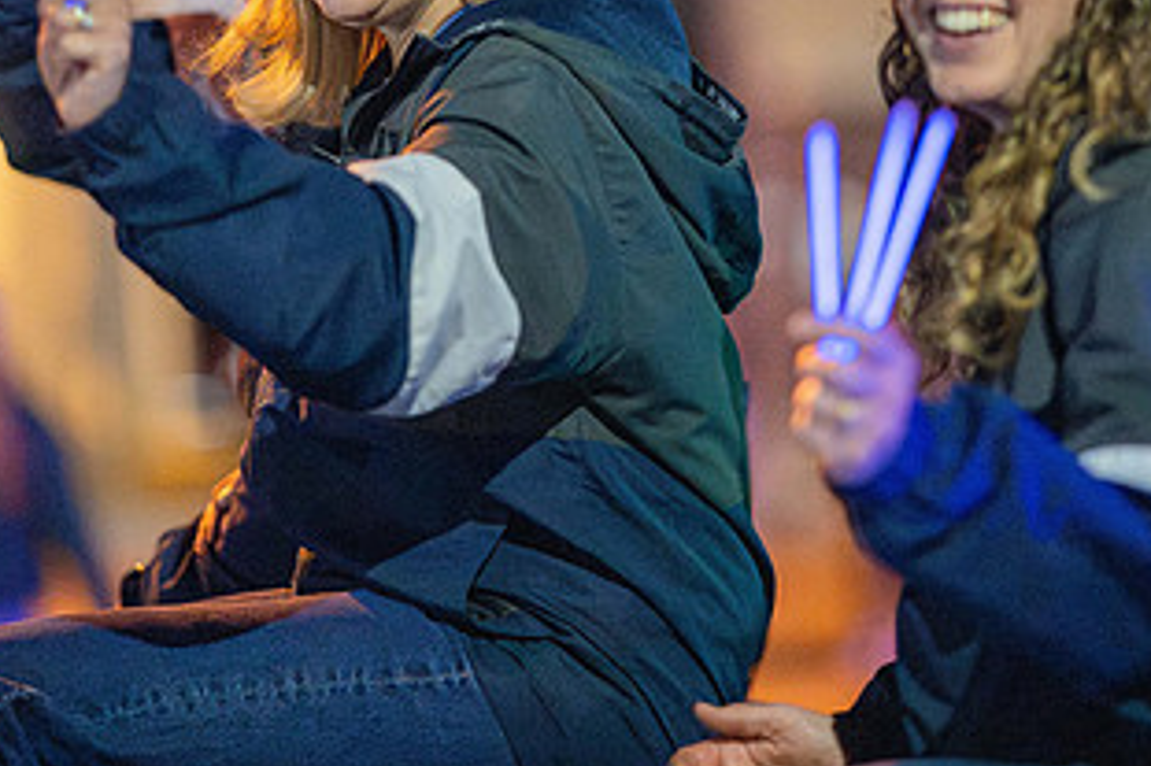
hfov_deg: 10.5
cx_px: 633
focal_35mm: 196
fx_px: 6263
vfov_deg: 7.0
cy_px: 120
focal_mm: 105
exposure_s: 1/250
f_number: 1.4
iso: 10000
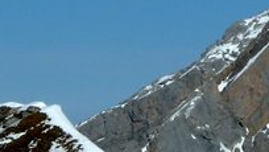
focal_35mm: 628
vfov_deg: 1.9
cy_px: 24
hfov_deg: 3.4
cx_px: 394
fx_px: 4482
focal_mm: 24.1
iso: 80
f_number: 6.3
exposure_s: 1/800
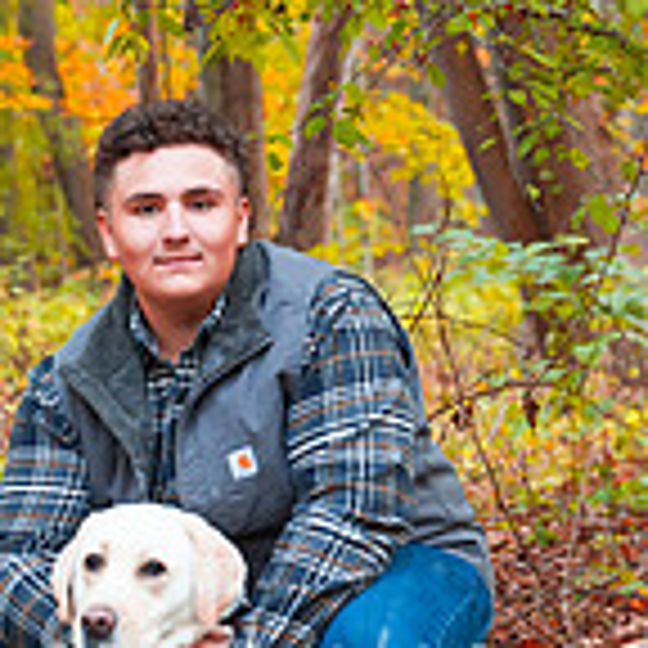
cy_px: 508
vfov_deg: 14.2
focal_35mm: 122
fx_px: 2584
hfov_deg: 14.2
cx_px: 155
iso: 800
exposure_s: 1/100
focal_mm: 46
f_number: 2.8
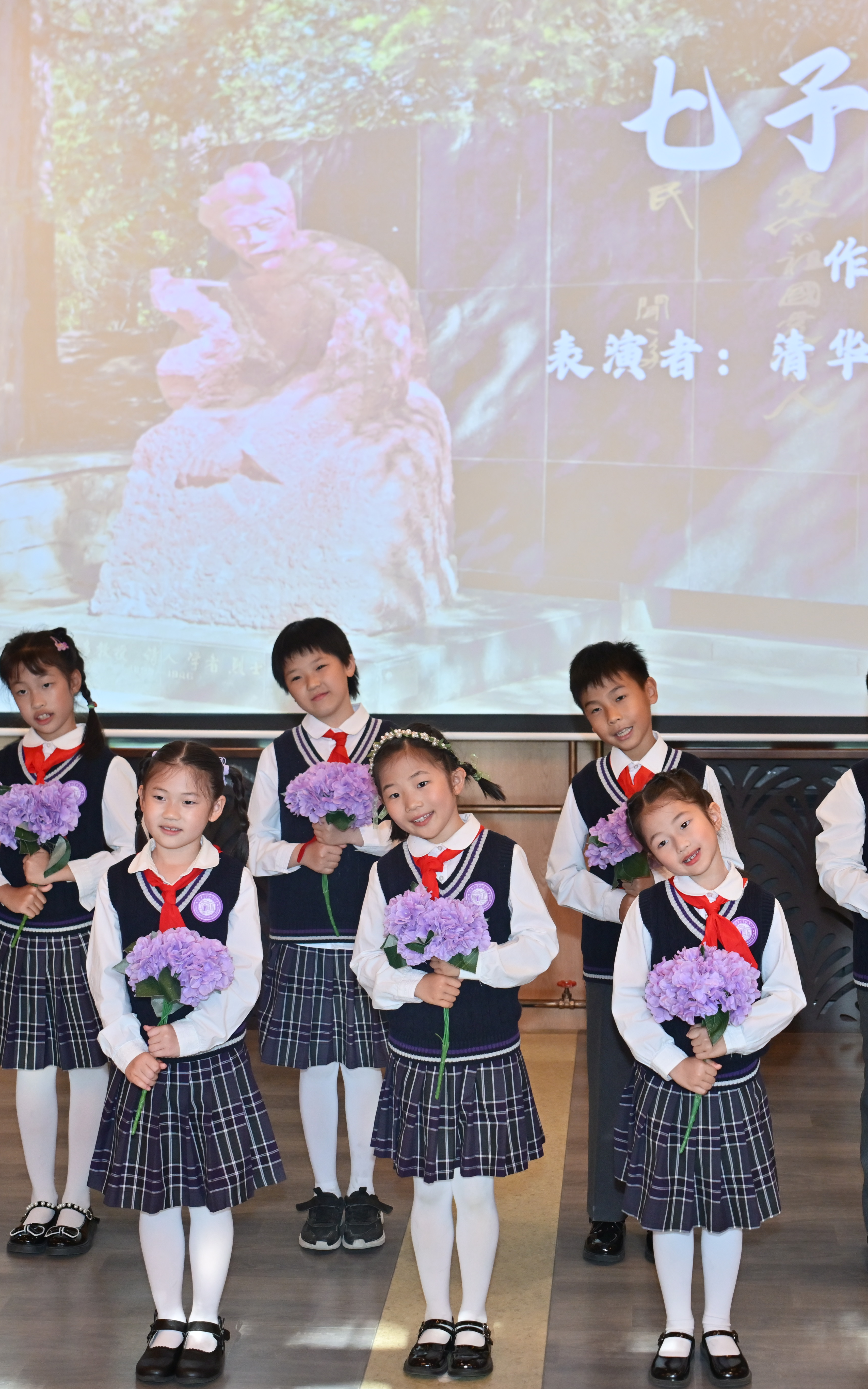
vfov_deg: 34.0
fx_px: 2271
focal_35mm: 60
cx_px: 518
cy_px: 693
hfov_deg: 21.6
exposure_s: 1/160
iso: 800
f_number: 3.5
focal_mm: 39
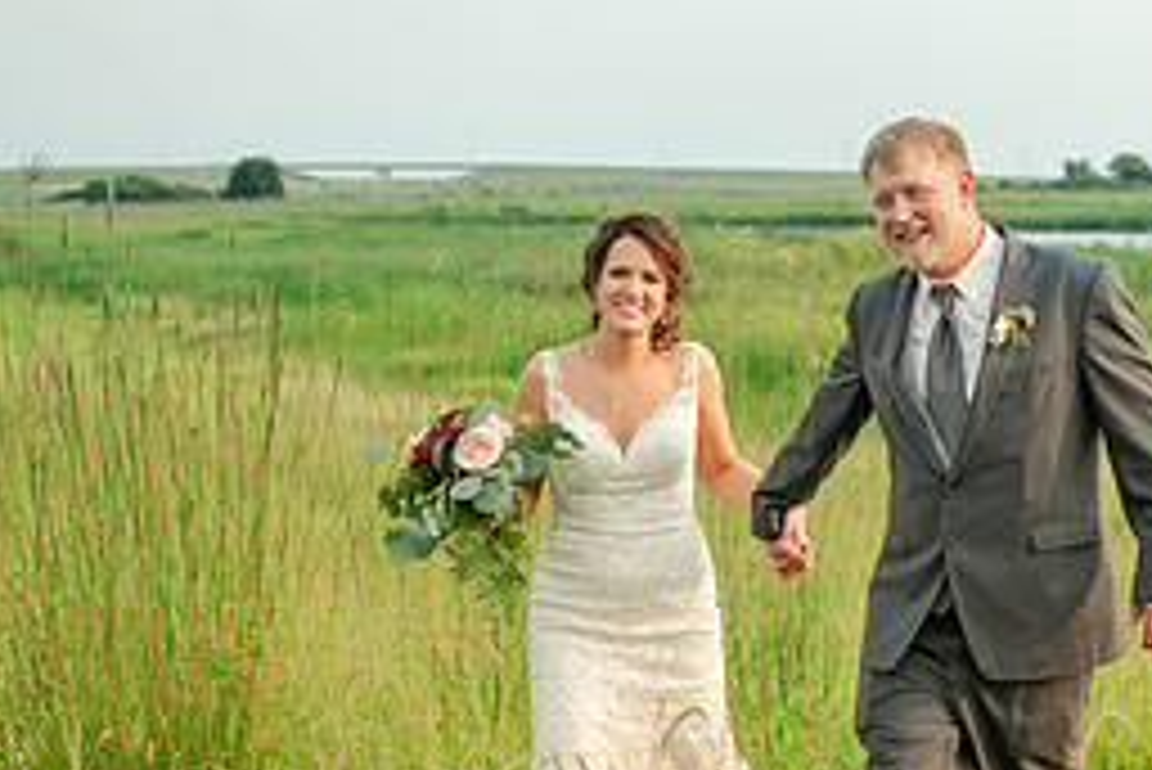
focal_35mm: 87
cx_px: 787
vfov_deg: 15.7
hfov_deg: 23.2
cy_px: 382
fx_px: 2785
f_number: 2.8
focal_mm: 35
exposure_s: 1/800
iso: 200
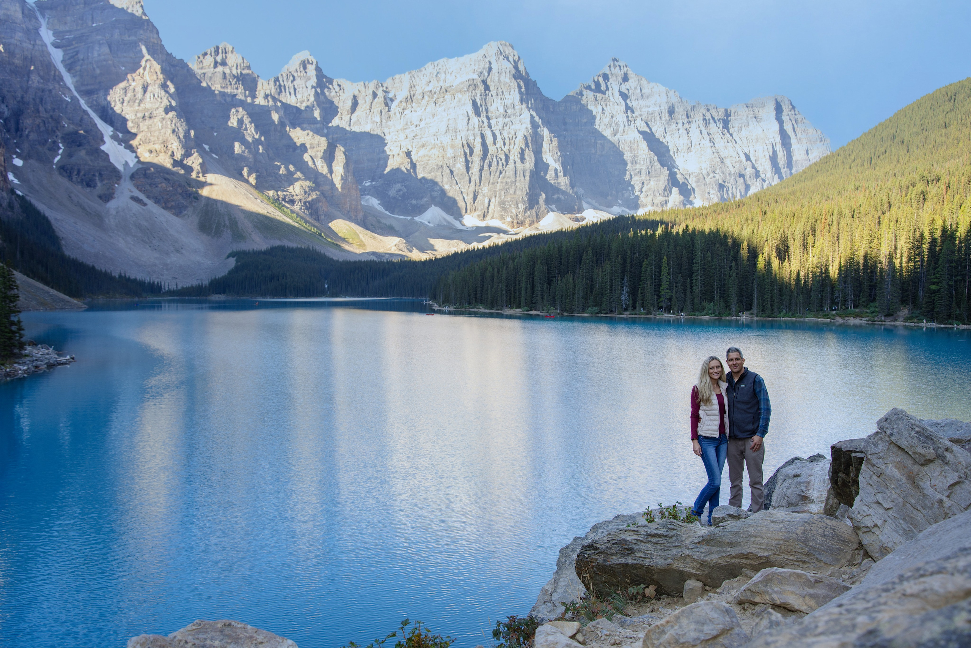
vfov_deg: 46.4
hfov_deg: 65.5
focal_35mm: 28
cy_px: 324
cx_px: 486
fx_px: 755
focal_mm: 28
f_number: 5
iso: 160
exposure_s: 1/125
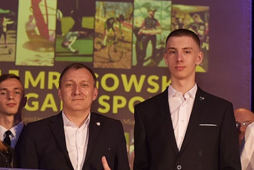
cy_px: 159
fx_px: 1165
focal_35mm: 165
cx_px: 90
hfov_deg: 12.4
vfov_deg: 8.3
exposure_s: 1/200
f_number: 2.2
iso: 640
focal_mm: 35
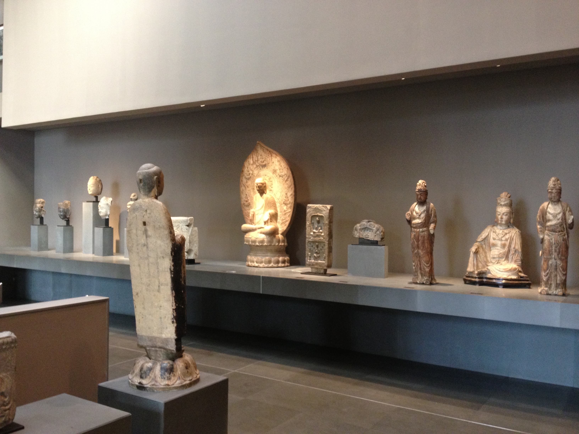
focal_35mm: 35
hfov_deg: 52.6
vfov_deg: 40.7
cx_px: 290
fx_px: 585
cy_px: 217
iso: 250
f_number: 2.4
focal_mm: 4.28
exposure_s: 1/20
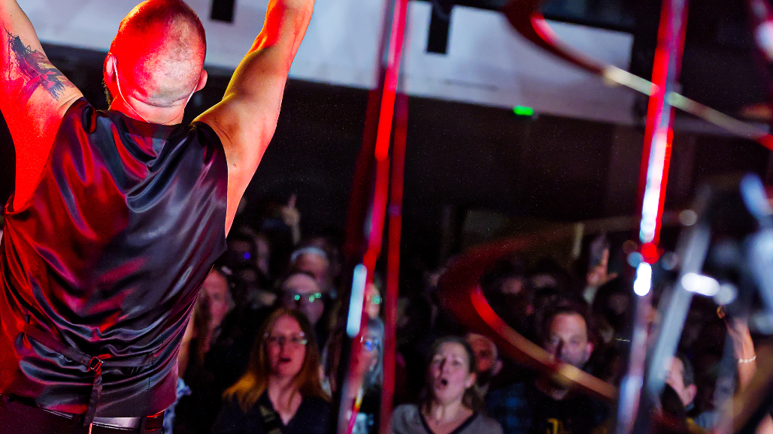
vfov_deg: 8.3
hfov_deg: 14.7
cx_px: 287
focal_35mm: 146
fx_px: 2992
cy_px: 94
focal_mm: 70
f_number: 3.2
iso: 2500
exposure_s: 1/1250
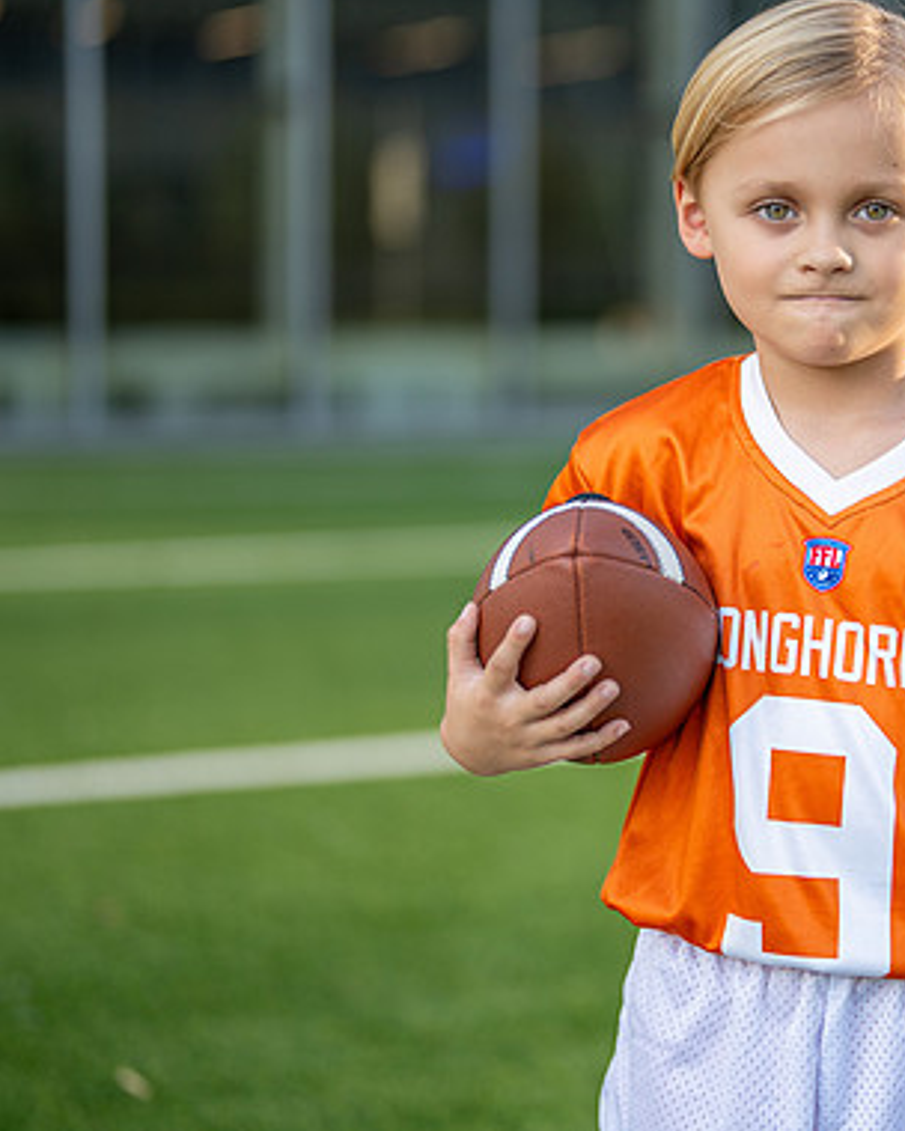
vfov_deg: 22.2
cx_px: 870
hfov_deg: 17.5
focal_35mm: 86
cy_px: 491
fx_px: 2879
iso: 100
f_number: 1.2
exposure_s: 1/2000
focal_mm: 50
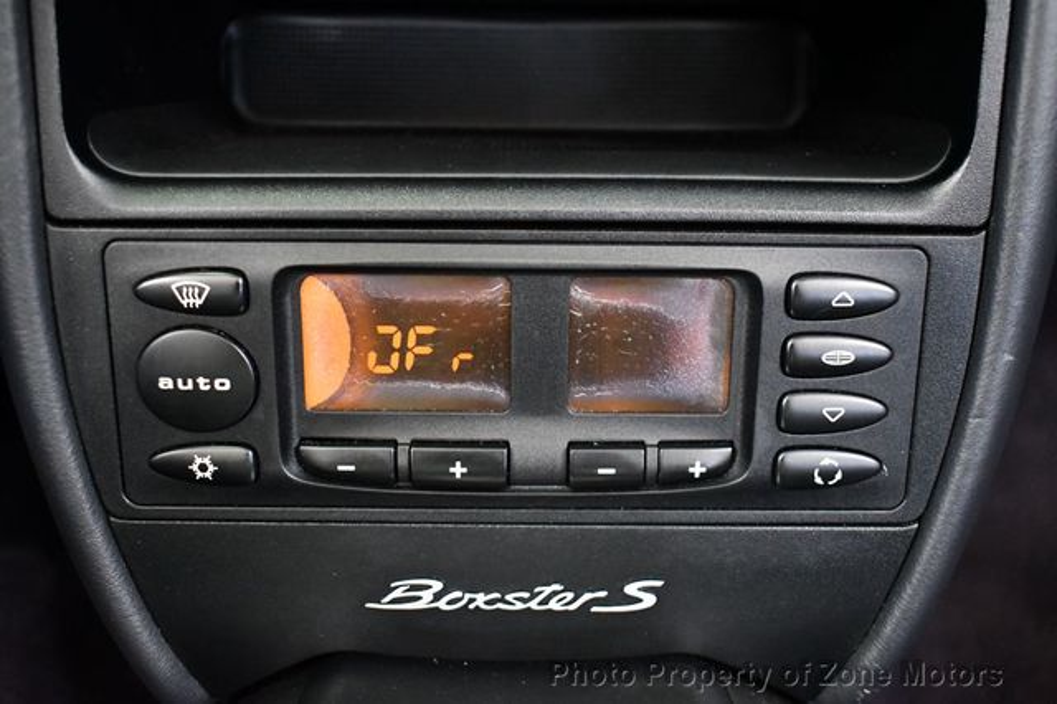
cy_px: 352
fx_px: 1144
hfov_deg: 49.6
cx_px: 528
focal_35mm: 39
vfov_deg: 34.2
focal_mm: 26
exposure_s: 1/60
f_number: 4
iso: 7200
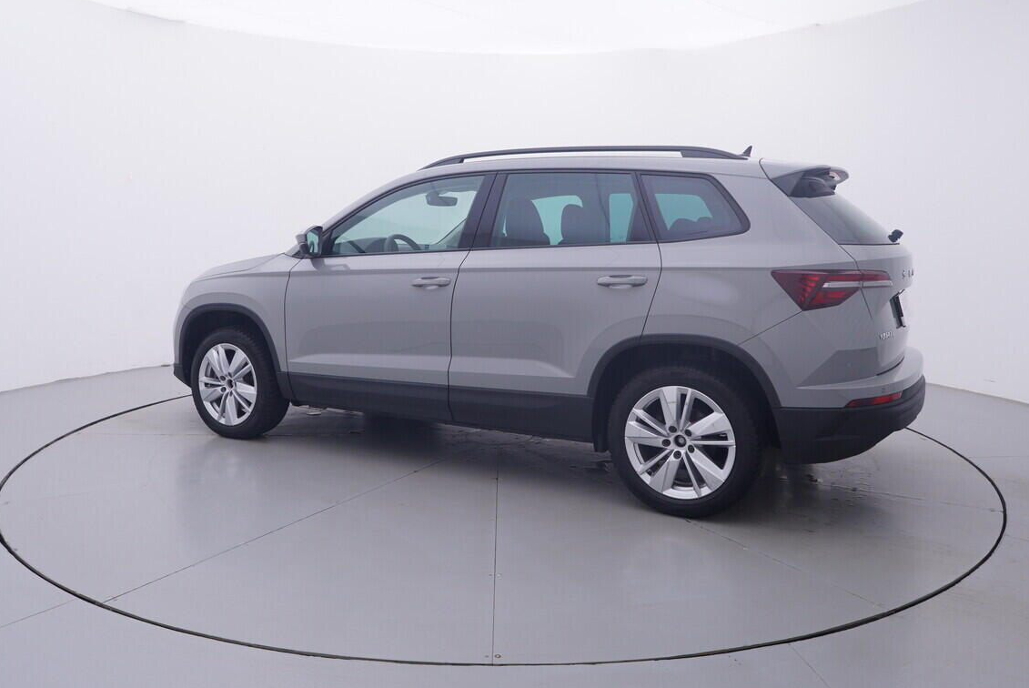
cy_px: 275
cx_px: 496
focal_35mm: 29
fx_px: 819
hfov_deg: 64.2
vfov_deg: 45.3
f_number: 5
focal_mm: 15
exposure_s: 1/80
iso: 200
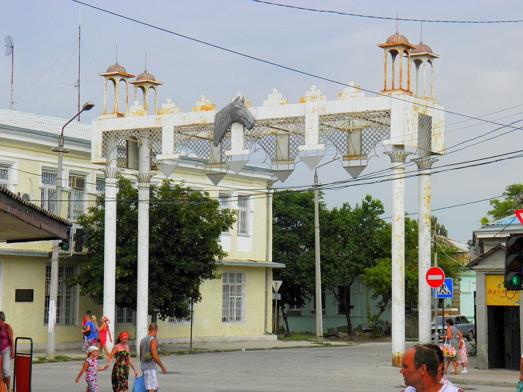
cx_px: 262
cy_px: 196
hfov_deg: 24.4
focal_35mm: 80
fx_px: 1209
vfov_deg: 18.4
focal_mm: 14.4
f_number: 5.5
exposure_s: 1/400
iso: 50
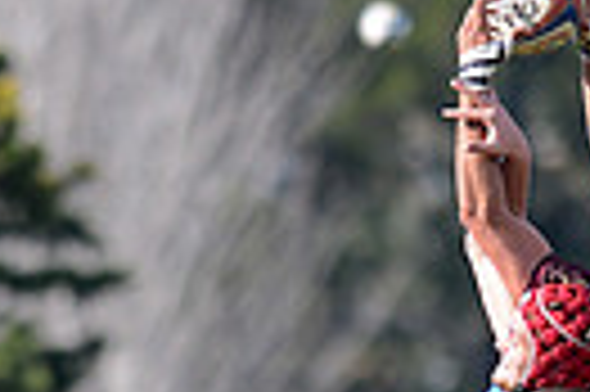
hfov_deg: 1.1
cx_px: 297
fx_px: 30527
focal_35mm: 1865
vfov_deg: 0.7
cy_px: 818
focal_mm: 420
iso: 400
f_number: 4
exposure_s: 1/1600
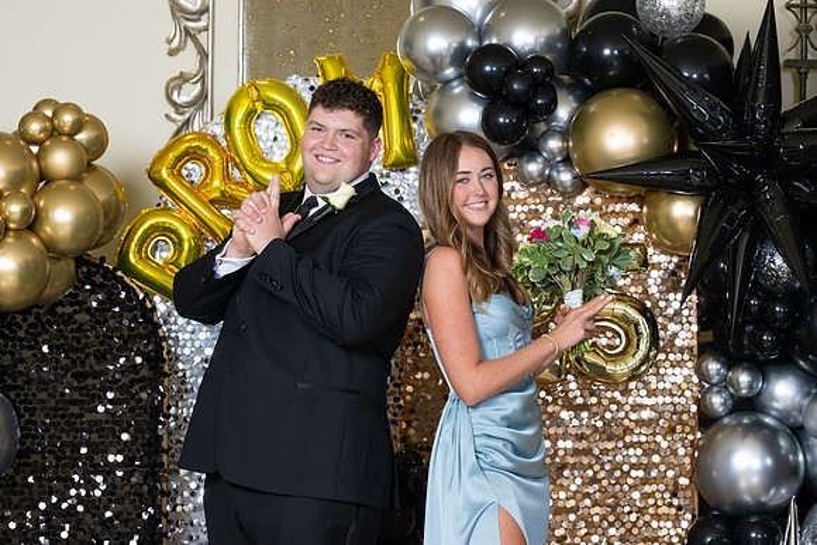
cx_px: 408
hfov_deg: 14.2
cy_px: 272
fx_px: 3291
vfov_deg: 9.5
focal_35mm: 145
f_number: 8
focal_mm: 145
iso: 320
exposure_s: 1/100
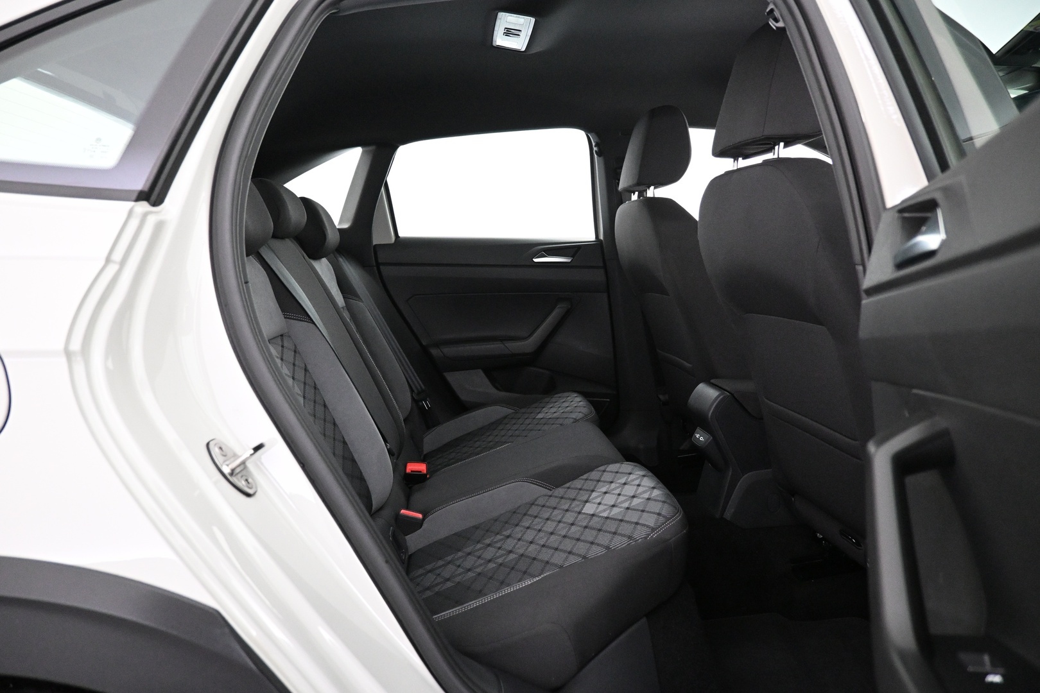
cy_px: 346
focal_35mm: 24
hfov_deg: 73.7
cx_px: 520
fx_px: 693
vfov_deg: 53.1
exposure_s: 1/40
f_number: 3.5
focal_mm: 16
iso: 4000
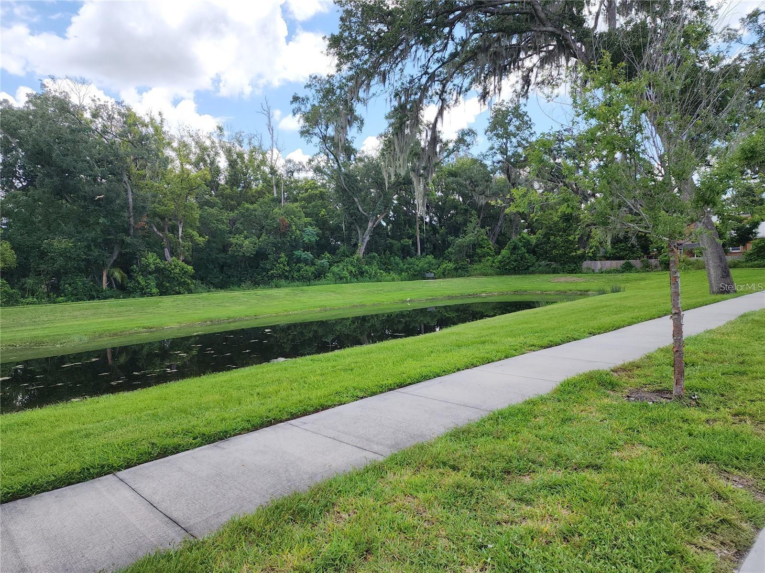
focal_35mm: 23
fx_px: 508
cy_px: 286
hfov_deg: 73.9
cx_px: 382
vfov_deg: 58.9
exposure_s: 1/519
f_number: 1.8
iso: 12
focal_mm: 6.4
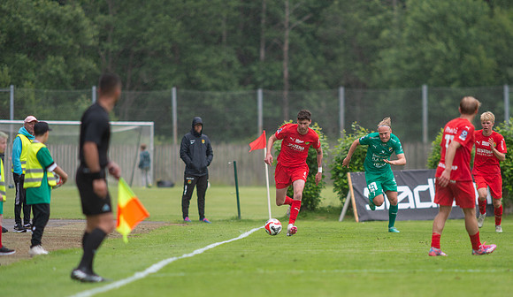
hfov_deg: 4.4
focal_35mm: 492
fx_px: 6746
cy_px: 192
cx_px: 289
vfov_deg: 2.5
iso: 500
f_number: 4
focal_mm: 420
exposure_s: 1/1250
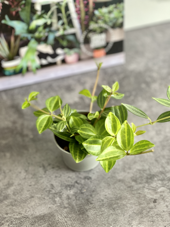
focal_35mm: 64
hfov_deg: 22.9
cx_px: 85
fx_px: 419
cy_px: 114
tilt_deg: -49.6
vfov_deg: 30.3
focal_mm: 7.5
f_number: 2.2
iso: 200
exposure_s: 1/33
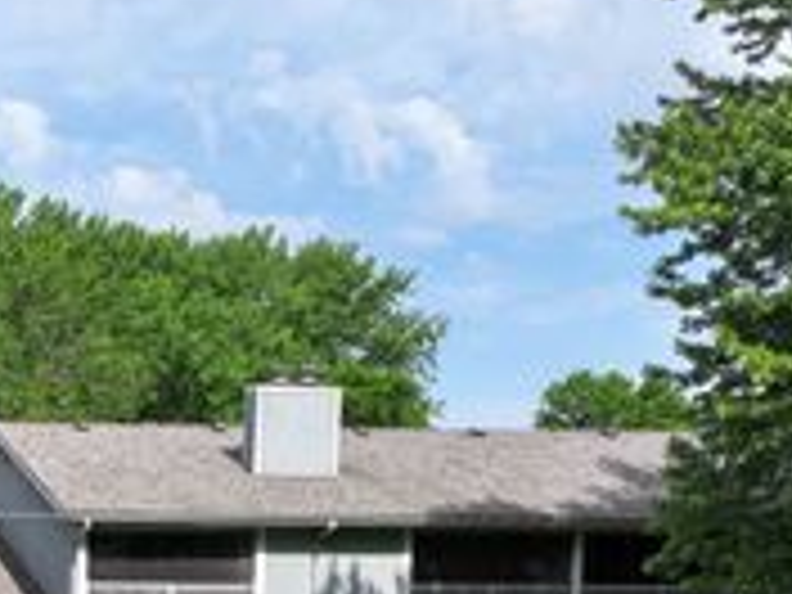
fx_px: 1556
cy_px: 698
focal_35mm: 68
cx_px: -230
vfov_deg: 20.3
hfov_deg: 24.9
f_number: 2.8
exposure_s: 1/2000
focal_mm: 12.29
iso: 150
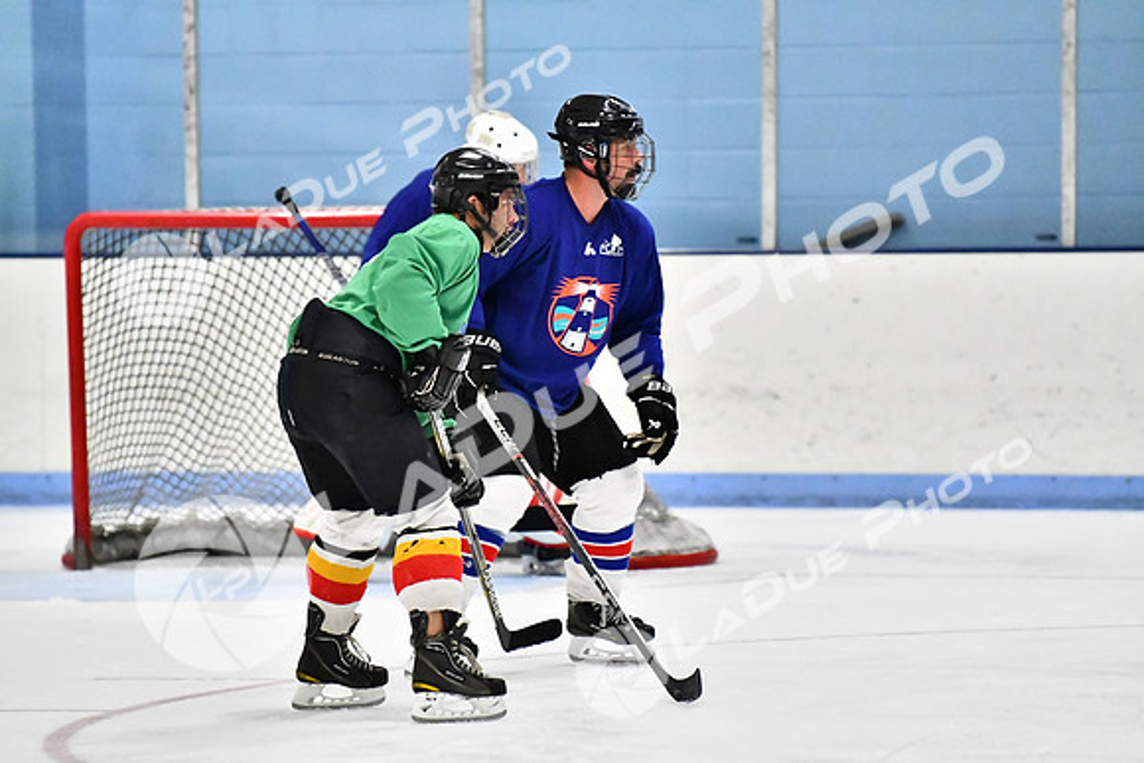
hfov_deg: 7.2
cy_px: 382
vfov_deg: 4.8
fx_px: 9058
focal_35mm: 285
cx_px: 572
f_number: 2.8
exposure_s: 1/1600
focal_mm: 190
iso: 8000
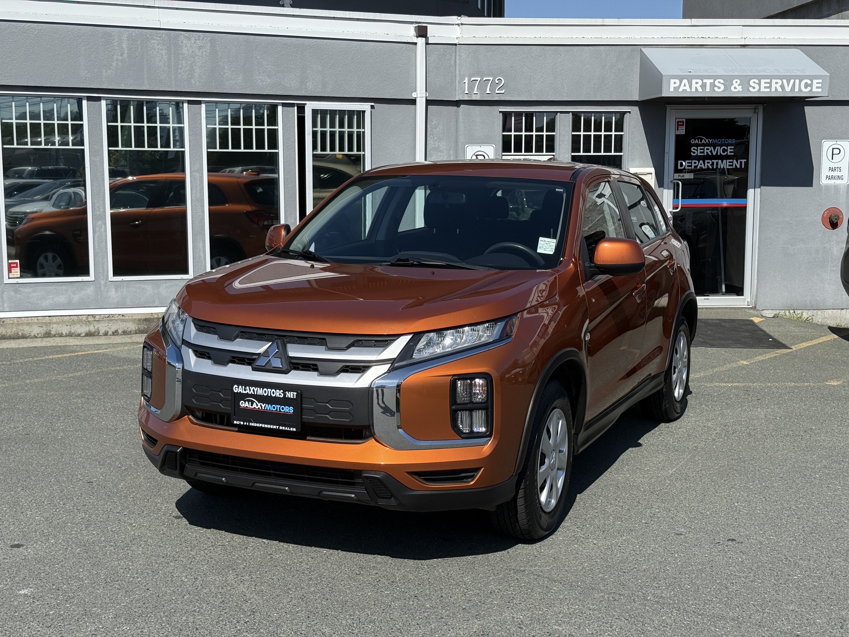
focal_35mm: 48
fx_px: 1177
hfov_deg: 39.7
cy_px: 318
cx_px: 424
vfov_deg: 30.3
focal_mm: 6.76
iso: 64
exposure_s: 1/6536
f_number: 1.78
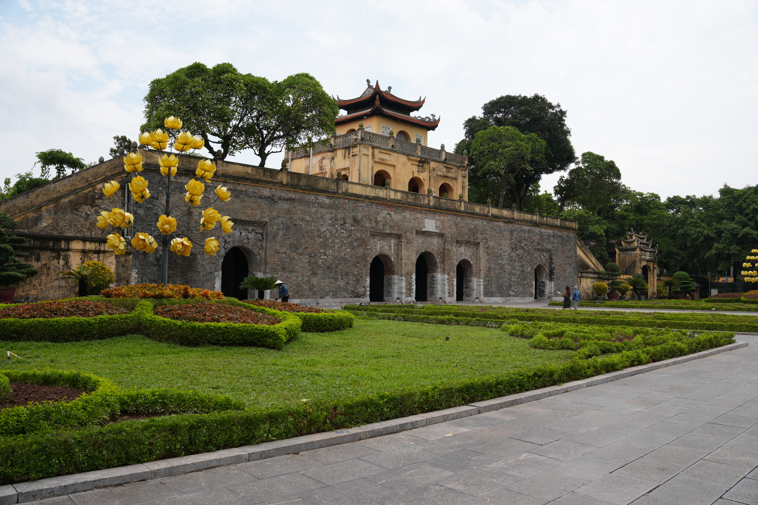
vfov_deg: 47.9
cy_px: 252
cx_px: 379
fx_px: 568
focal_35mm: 27
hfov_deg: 67.4
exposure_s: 1/250
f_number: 8
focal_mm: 18
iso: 100
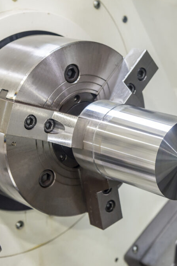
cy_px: 133
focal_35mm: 88
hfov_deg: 15.3
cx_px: 161
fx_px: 649
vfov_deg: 23.1
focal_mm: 58
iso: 1250
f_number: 5.6
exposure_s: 1/80
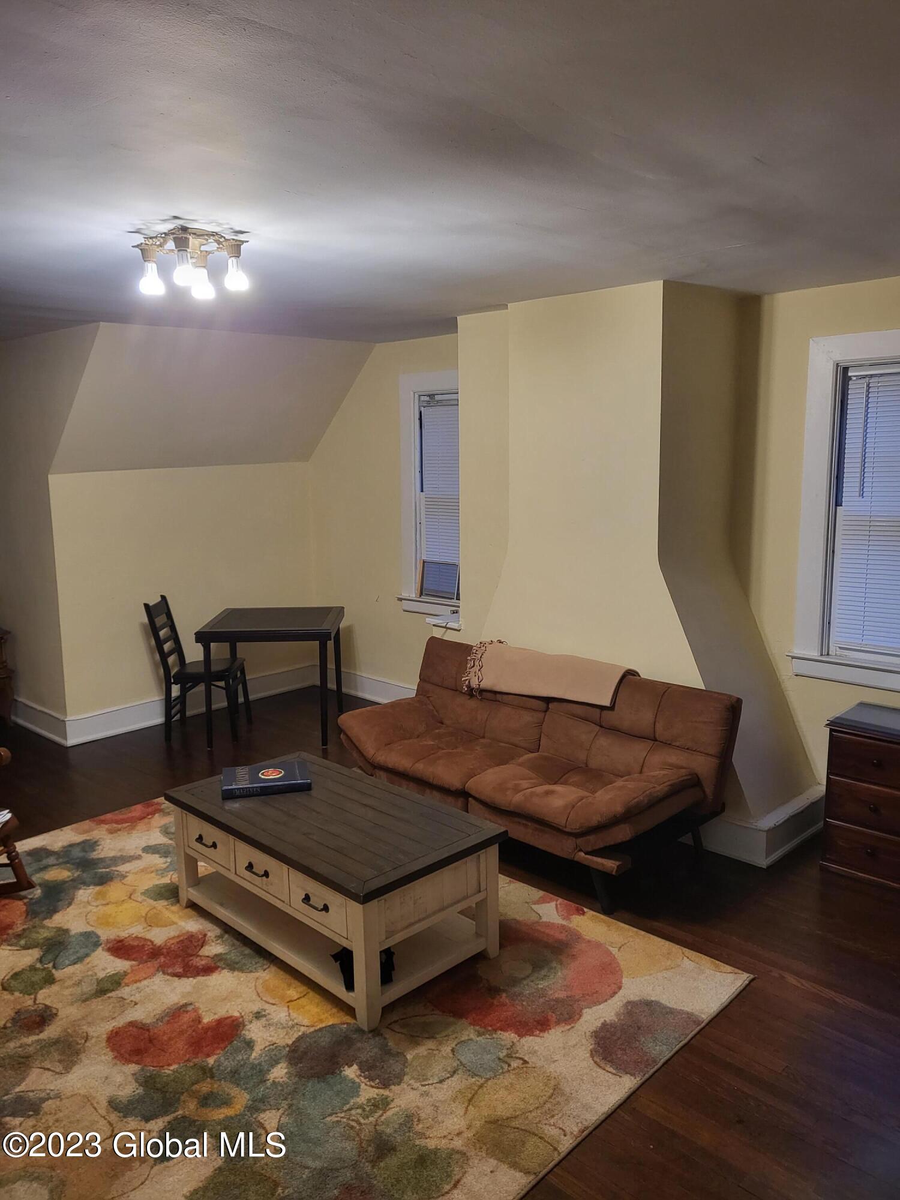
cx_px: 450
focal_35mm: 26
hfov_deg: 53.1
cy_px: 600
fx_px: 901
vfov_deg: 67.3
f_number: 1.8
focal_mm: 4.25
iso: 200
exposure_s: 1/40
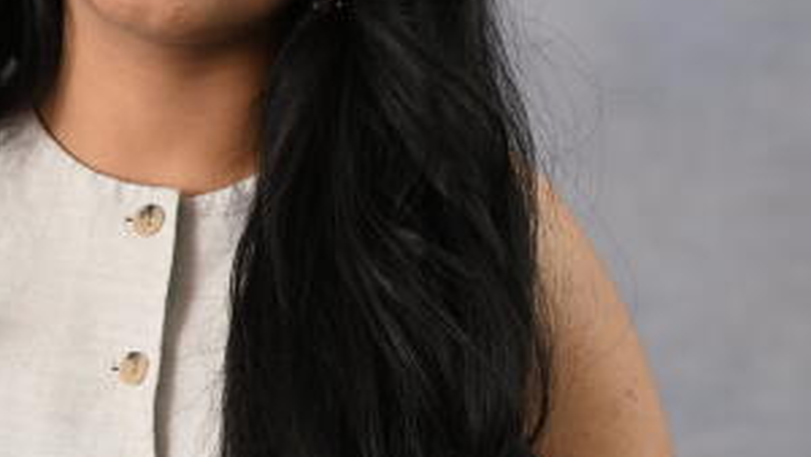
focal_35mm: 402
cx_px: 162
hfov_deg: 5.4
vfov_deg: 3.0
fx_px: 8648
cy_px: 58
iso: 200
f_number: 4.5
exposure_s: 1/160
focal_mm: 180
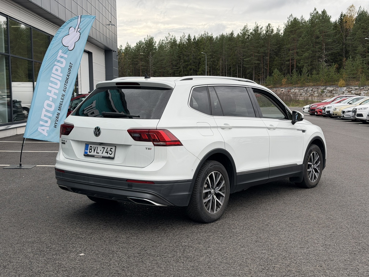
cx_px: 184
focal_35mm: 48
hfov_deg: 39.7
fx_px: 512
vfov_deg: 30.3
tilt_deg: -5.2
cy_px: 138
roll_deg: +0.7
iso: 80
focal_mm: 6.76
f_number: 1.78
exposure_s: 1/1185
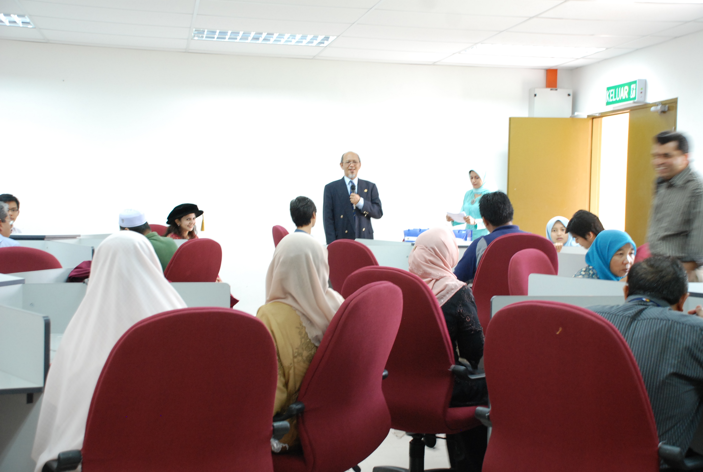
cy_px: 236
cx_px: 352
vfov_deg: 28.2
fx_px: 939
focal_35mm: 48
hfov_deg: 41.0
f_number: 4.2
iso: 640
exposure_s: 1/20
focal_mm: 32
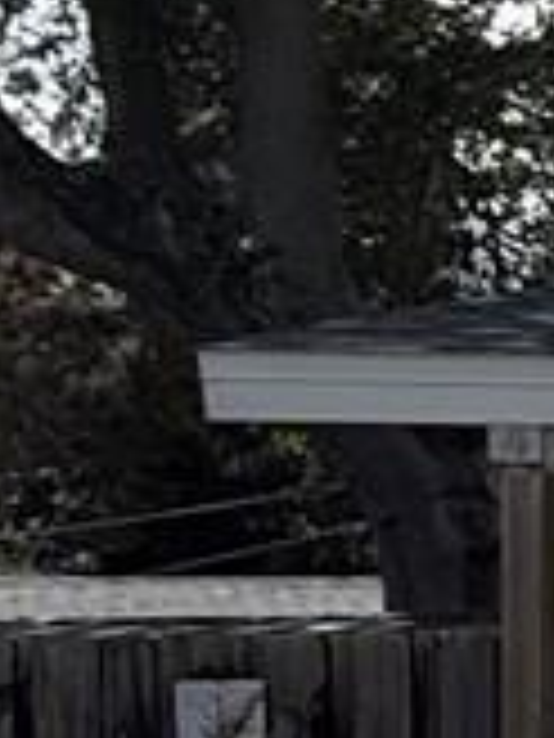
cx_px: 2901
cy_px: 720
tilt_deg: +0.6
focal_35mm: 137
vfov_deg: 14.2
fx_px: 2923
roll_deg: +1.2
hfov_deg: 6.0
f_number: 2.2
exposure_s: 1/2717
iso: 64
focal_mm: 2.22
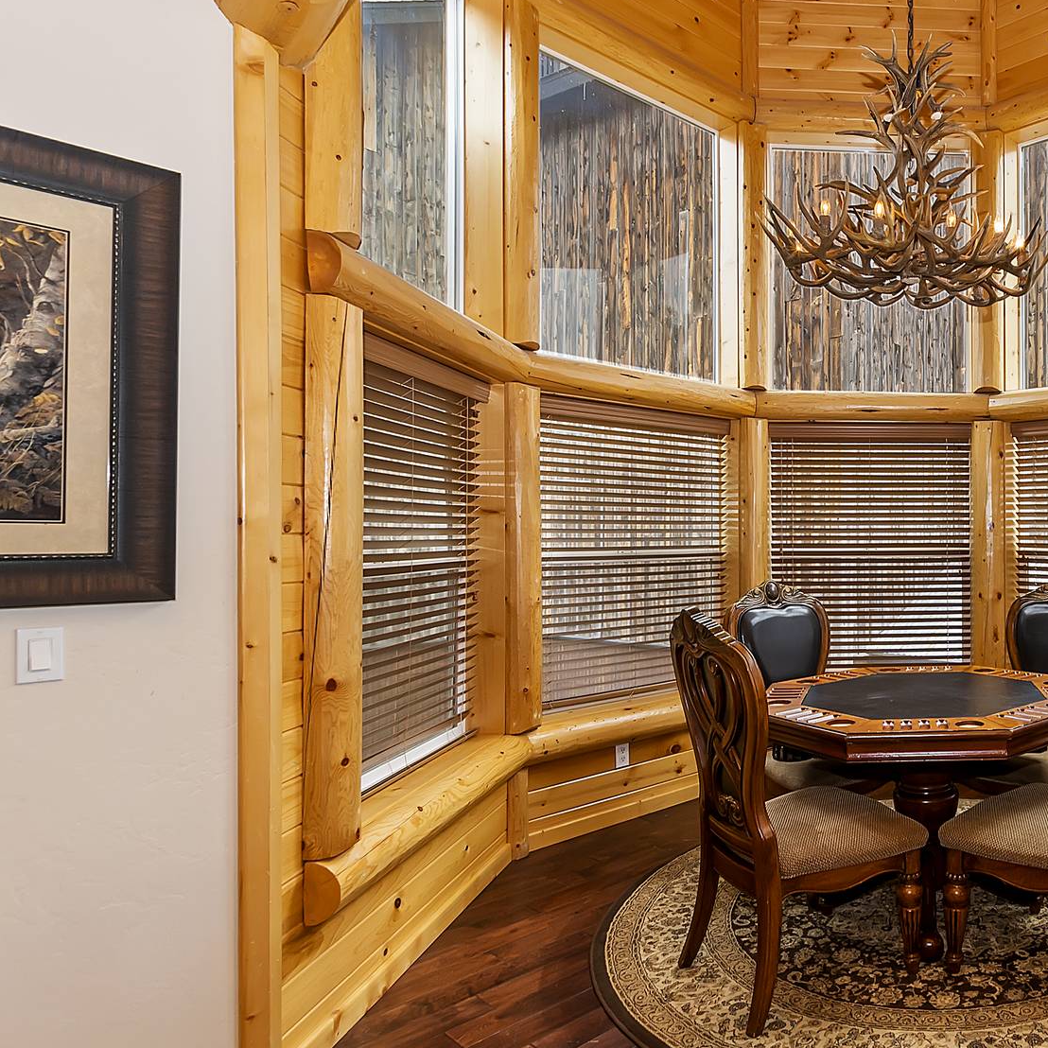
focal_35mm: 23
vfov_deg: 67.2
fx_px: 788
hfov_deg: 58.3
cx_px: 930
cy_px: 498
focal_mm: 10
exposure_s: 1/30
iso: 250
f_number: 8
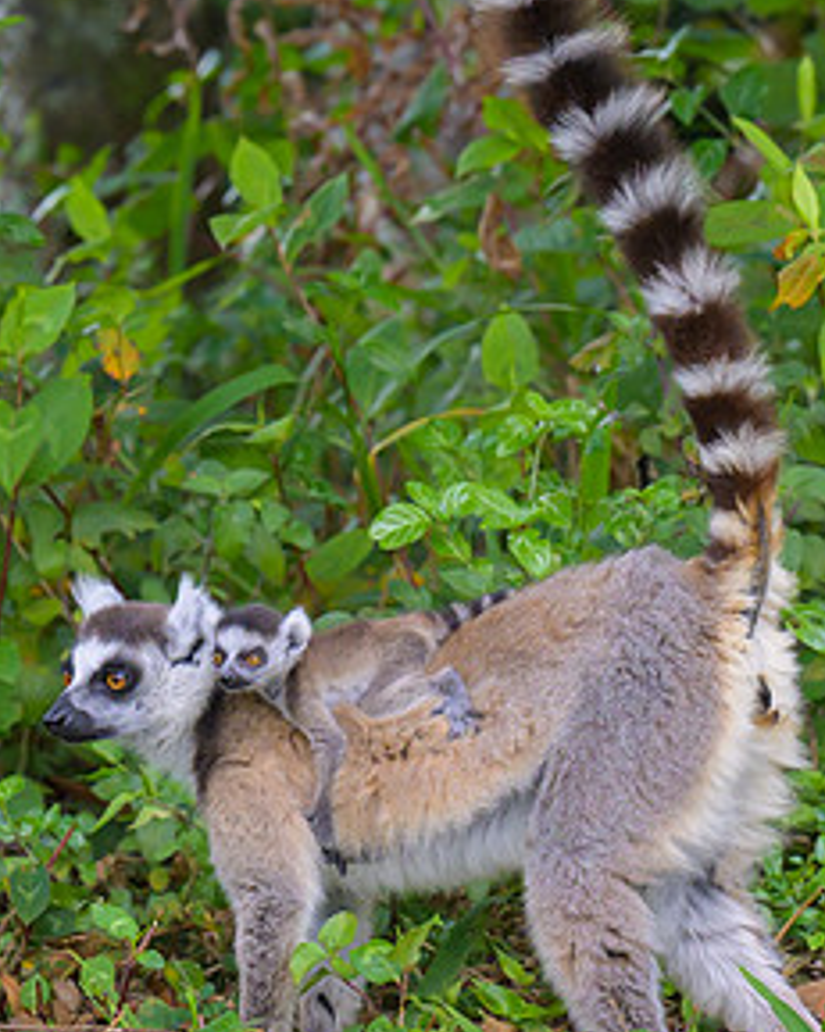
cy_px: 738
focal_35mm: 306
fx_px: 9344
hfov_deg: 5.0
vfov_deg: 6.3
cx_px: -98
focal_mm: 101
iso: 800
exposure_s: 1/1600
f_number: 4
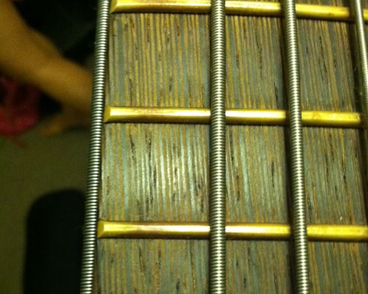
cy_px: 215
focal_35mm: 46
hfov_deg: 40.3
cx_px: 184
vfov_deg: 32.2
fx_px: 501
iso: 800
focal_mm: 3.9
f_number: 2.8
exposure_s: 1/15
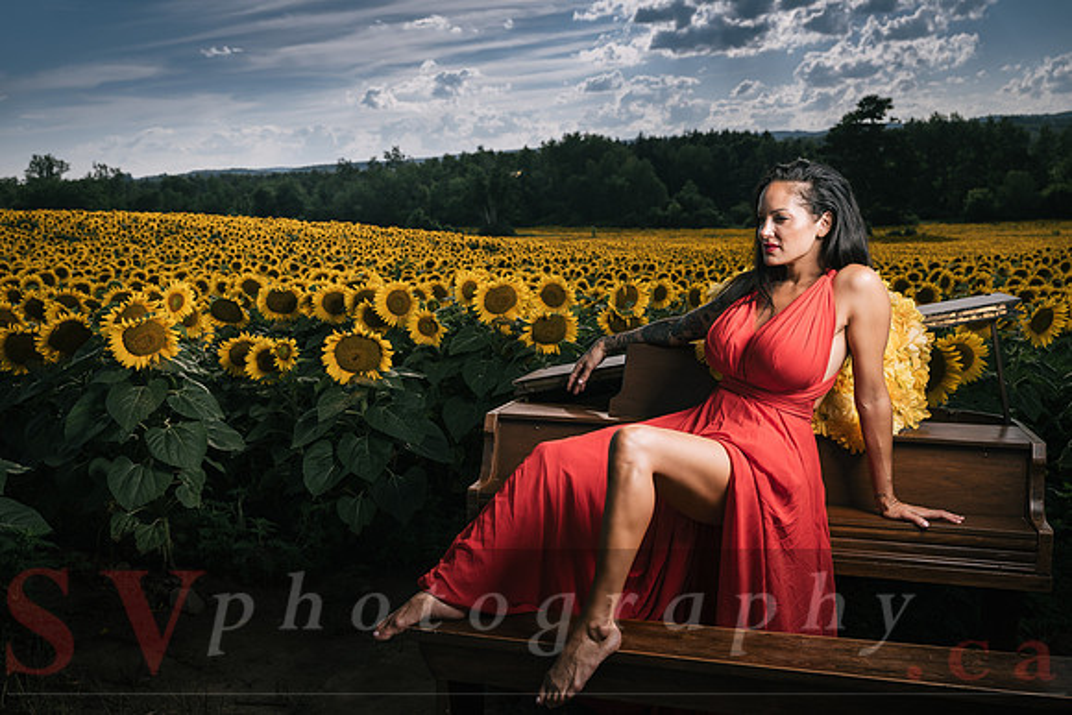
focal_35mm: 38
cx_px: 488
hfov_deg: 51.1
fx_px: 1120
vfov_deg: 35.4
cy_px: 390
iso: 64
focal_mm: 34.5
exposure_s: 1/200
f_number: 5.6
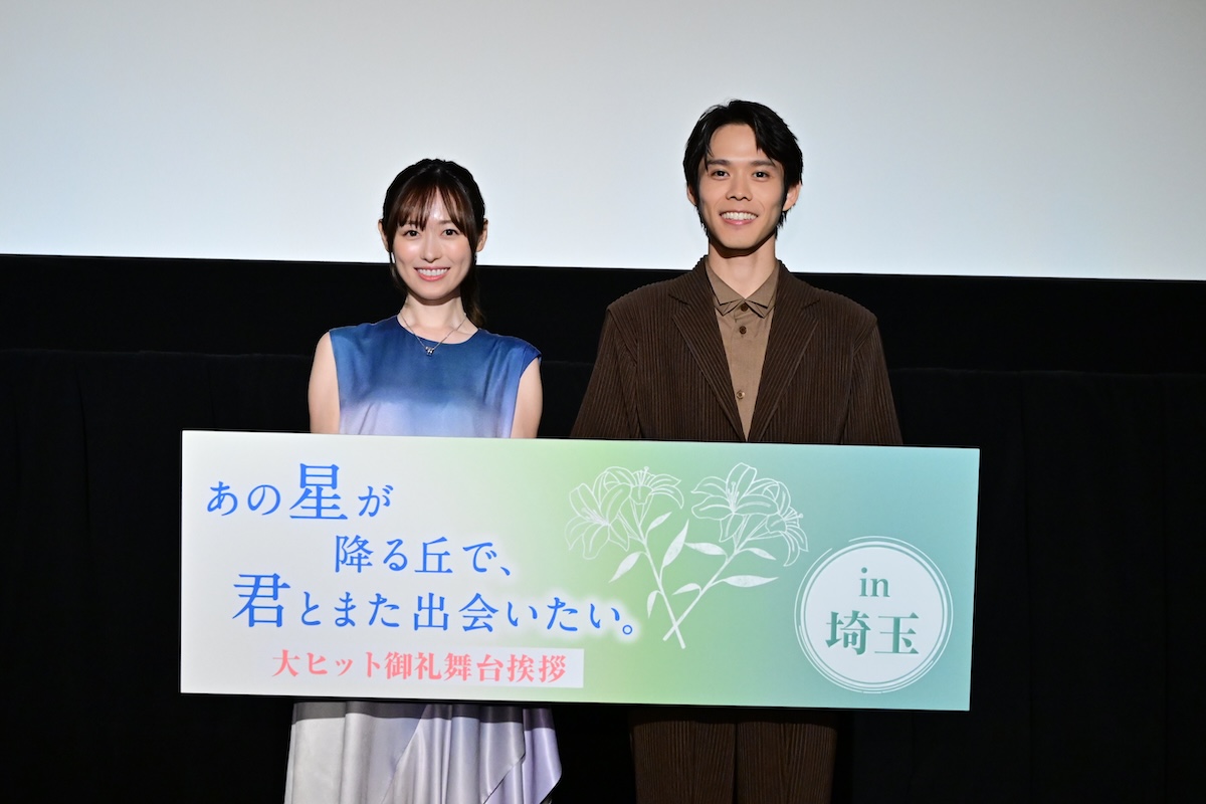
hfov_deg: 30.5
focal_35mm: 66
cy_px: 402
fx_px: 2211
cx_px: 603
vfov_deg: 20.6
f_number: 5.3
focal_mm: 44
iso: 4000
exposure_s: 1/200
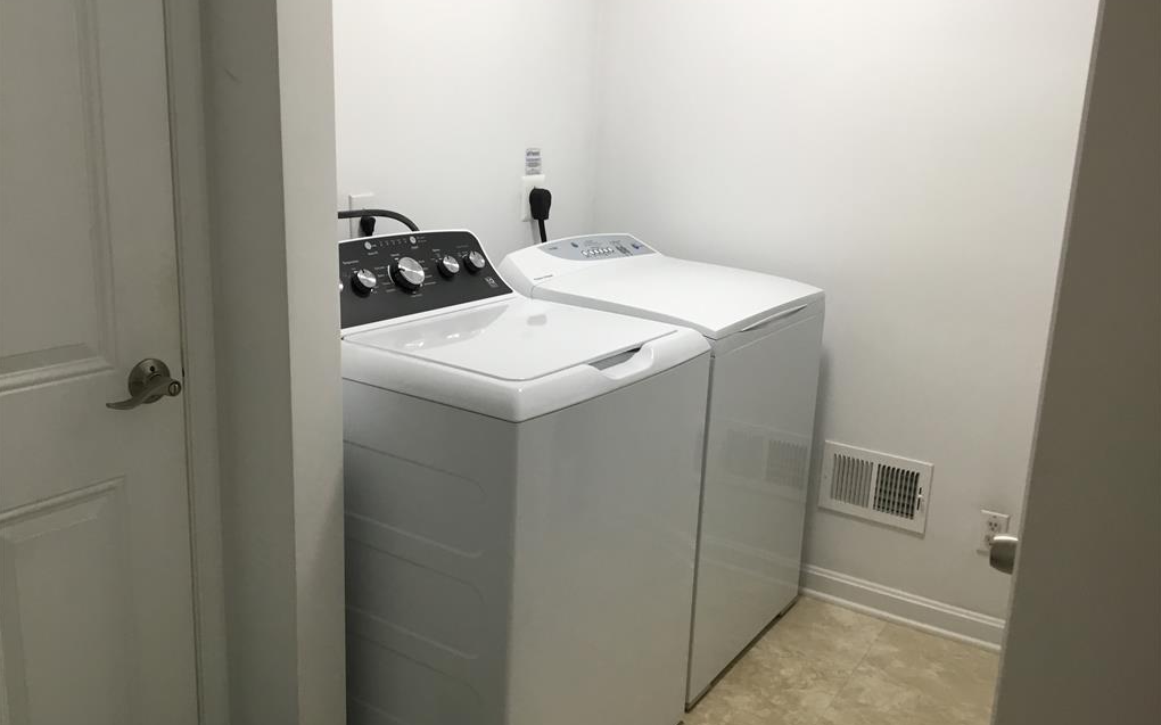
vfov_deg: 38.3
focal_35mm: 33
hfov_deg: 58.2
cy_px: 349
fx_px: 1044
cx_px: 579
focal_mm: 3.3
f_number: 2.4
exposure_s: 1/30
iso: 50
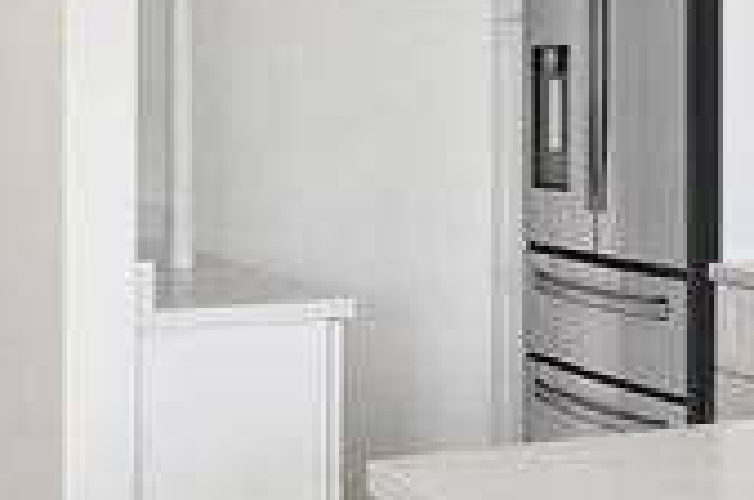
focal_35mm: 85
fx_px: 1777
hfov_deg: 22.1
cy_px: 65
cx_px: 910
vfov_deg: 15.8
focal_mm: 14
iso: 100
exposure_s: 1/20
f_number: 8
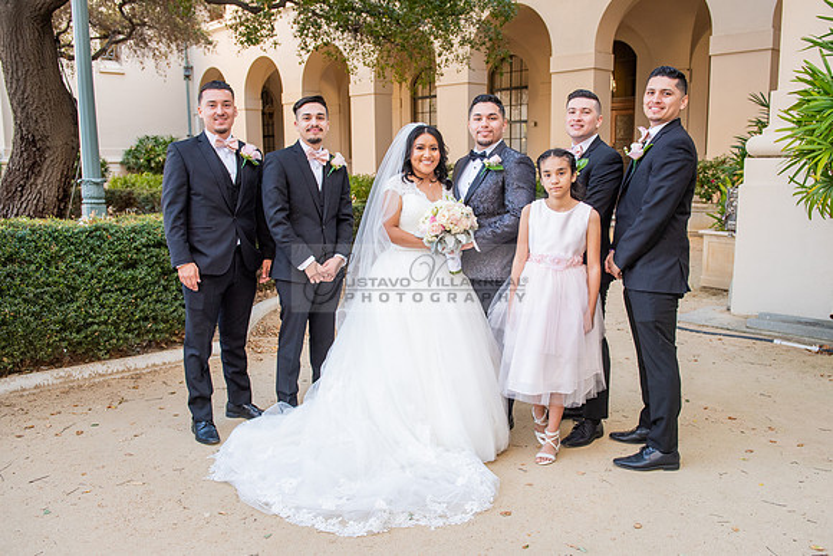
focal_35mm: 32
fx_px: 729
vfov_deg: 41.7
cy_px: 280
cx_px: 442
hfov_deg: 59.4
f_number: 4.5
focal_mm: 28
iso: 640
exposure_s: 1/200
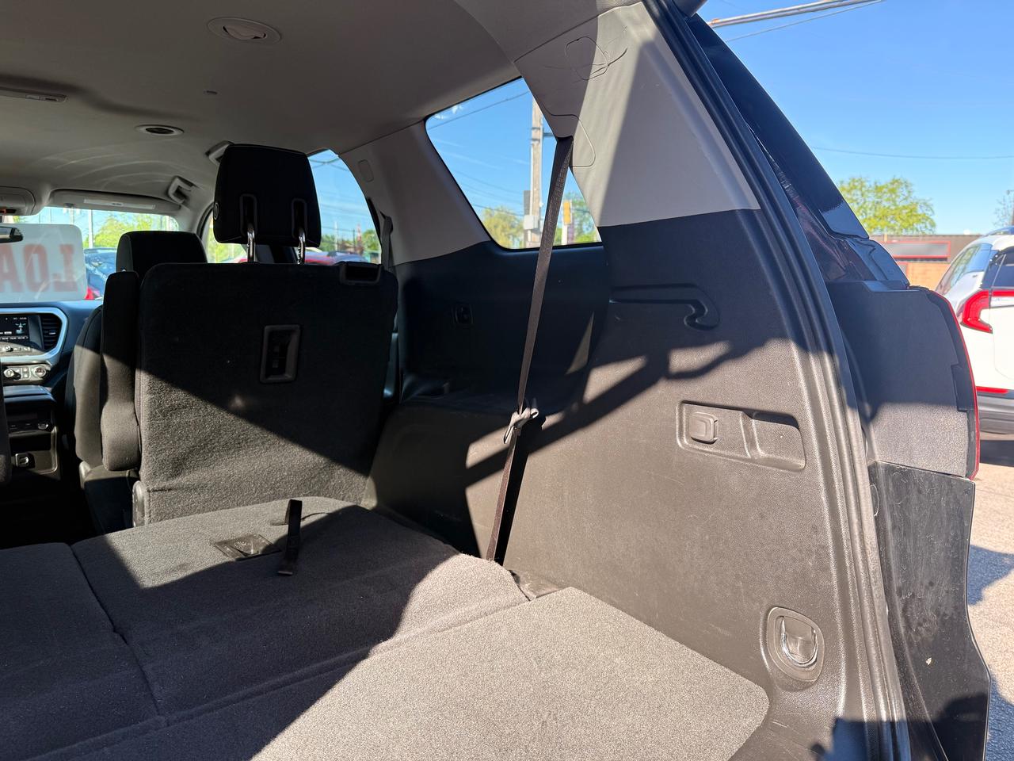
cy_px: 380
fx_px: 703
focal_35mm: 24
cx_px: 507
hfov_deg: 71.6
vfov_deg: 56.8
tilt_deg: -6.8
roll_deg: -0.8
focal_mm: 6.76
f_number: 1.78
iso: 80
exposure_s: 1/348
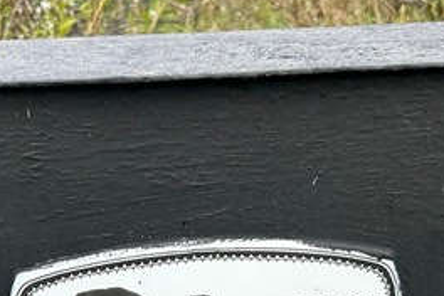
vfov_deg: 15.9
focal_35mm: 82
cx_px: 145
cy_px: 377
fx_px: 1011
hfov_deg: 24.6
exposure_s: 1/153
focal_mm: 5.7
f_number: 1.5
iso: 40
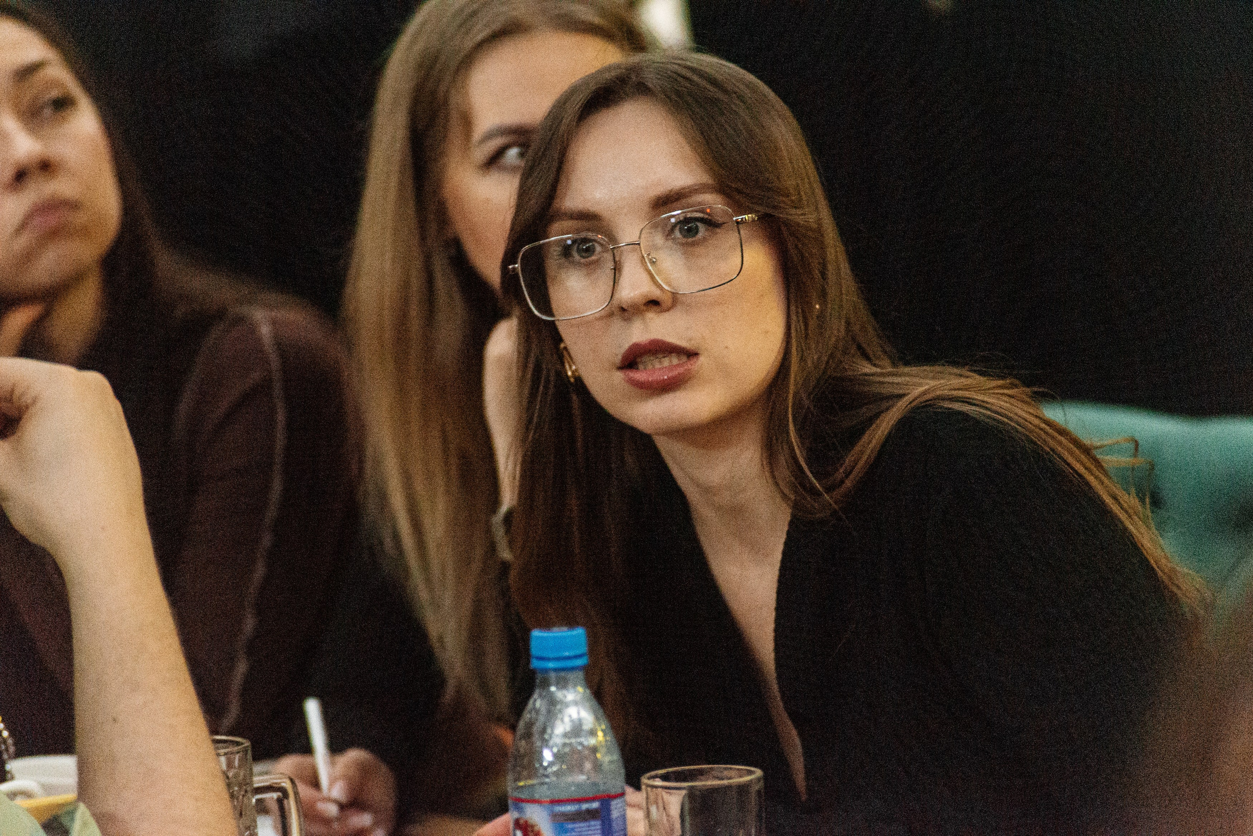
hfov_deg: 10.3
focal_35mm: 200
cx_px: 626
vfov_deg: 6.9
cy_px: 418
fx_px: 6963
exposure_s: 1/160
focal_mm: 200
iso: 12800
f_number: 4
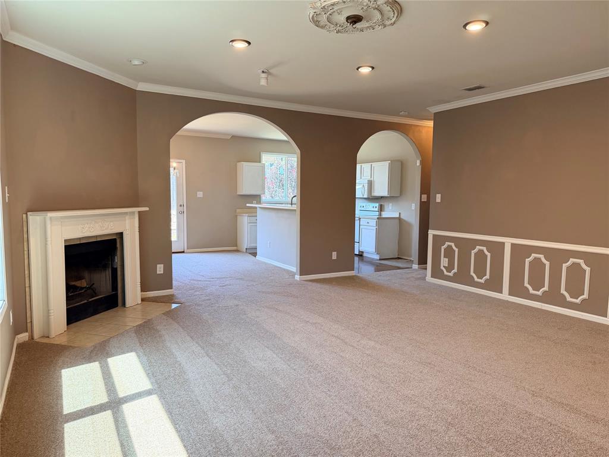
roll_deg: -0.5
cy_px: 228
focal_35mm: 24
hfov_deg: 71.6
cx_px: 304
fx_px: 422
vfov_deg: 56.8
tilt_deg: -5.0
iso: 200
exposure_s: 1/120
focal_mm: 6.76
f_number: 1.78
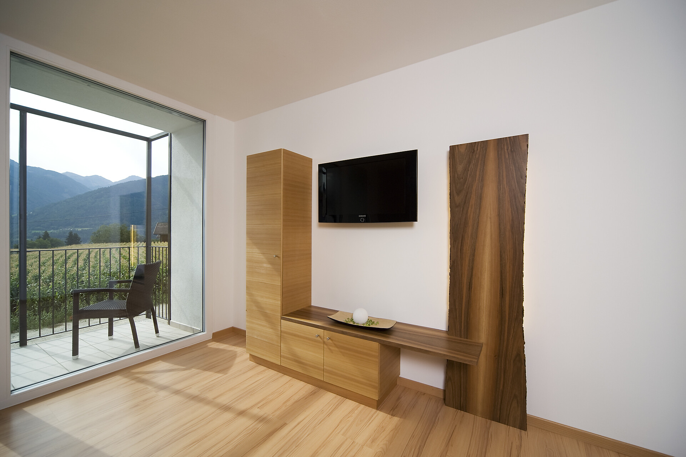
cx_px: 343
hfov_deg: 104.3
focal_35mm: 14
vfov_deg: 81.2
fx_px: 267
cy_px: 228
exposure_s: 1/100
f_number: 11
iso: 200
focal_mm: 14
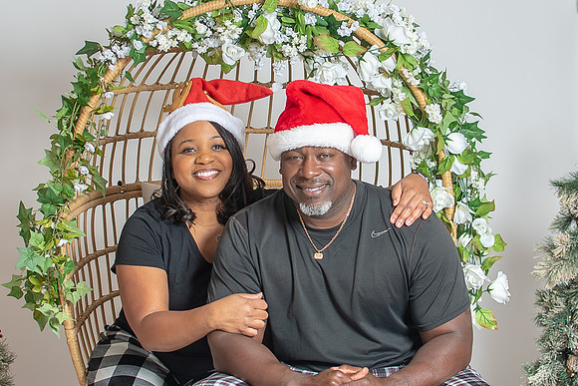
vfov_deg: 16.6
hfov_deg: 24.7
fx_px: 1319
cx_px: 297
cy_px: 135
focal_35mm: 82
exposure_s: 1/250
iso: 100
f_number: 3.2
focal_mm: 35
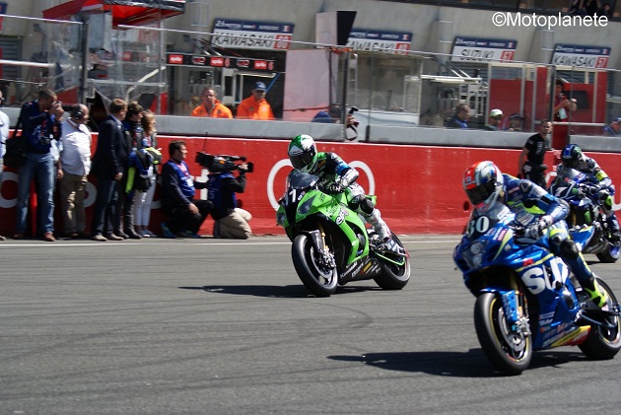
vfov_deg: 12.2
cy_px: 208
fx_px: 1942
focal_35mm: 112
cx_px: 310
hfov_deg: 18.2
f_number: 5.6
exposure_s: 1/320
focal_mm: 75
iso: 100
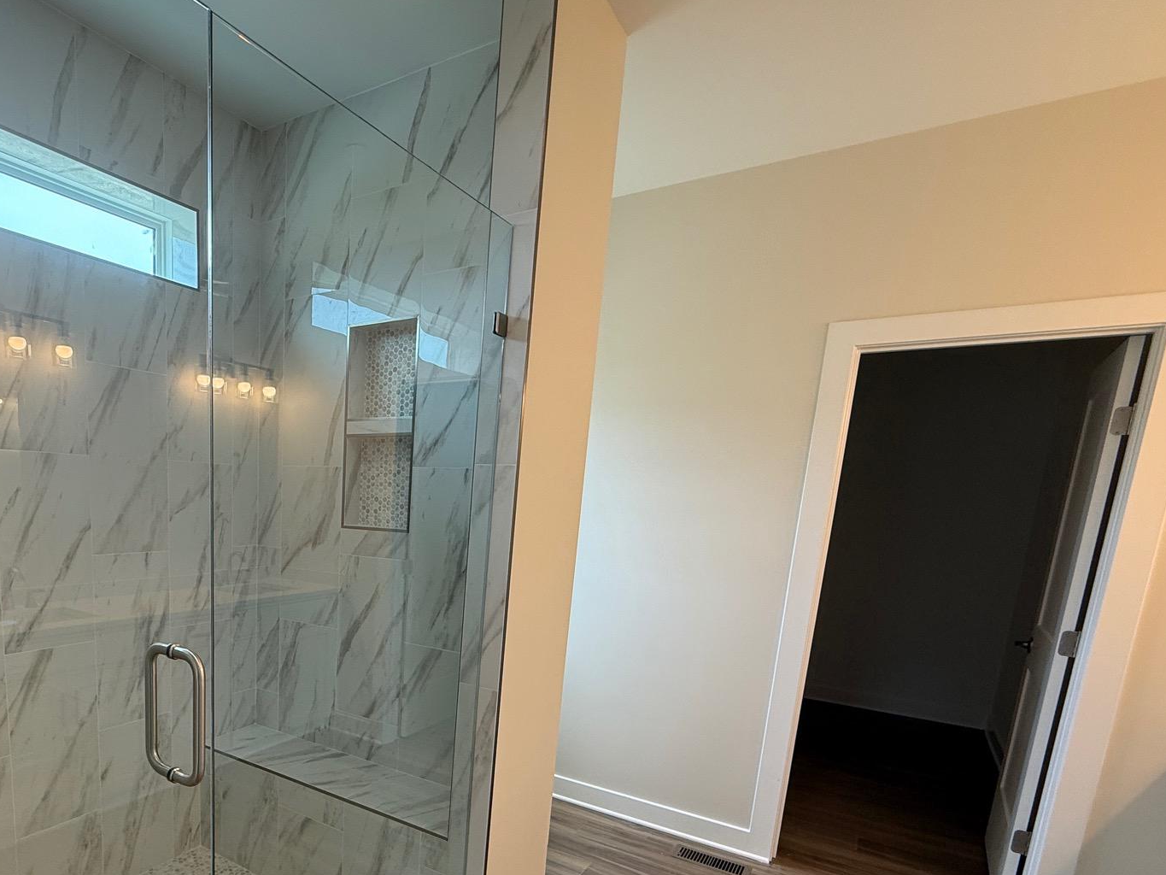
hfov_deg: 75.6
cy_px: 624
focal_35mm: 21
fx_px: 707
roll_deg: -2.2
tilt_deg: -10.4
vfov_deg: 60.9
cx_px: 358
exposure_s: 1/99
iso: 80
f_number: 2.2
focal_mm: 2.22
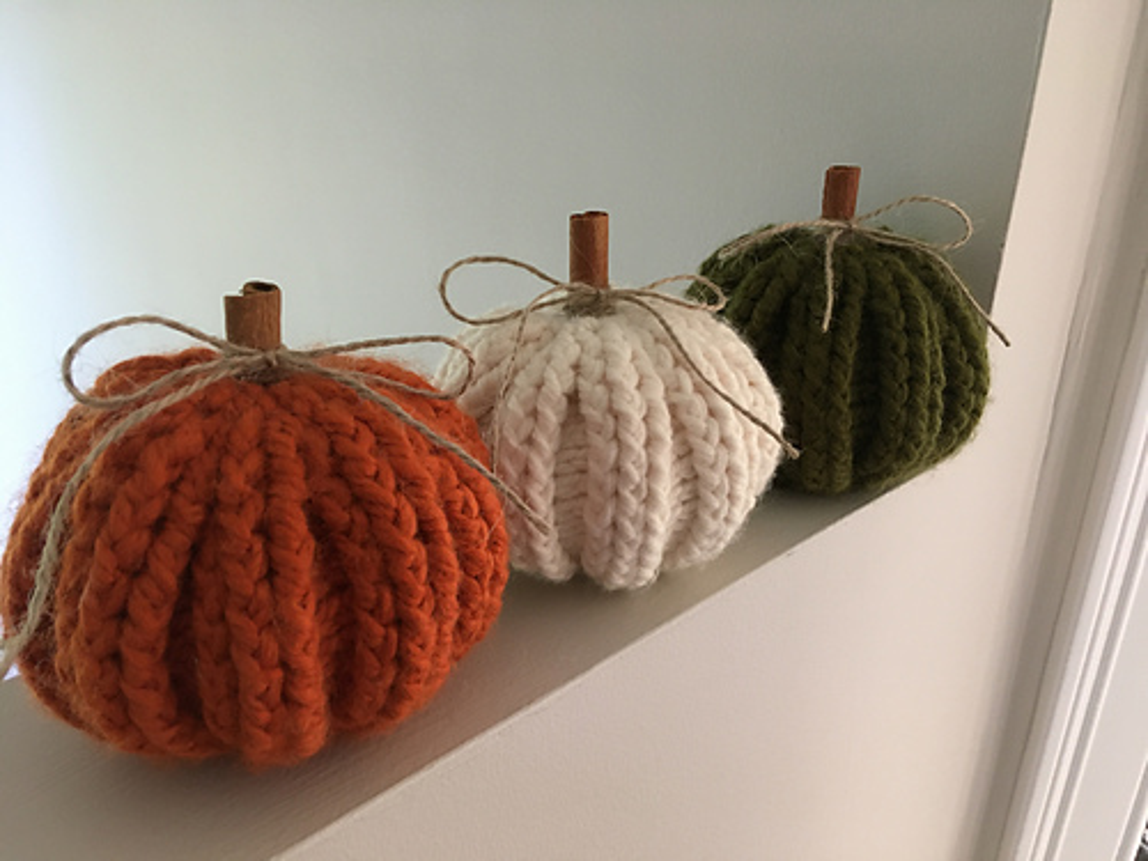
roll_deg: -2.6
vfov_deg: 48.2
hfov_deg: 61.7
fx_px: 962
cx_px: 574
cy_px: 430
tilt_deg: -22.8
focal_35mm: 29
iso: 200
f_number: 2.2
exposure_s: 1/24
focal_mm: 4.15
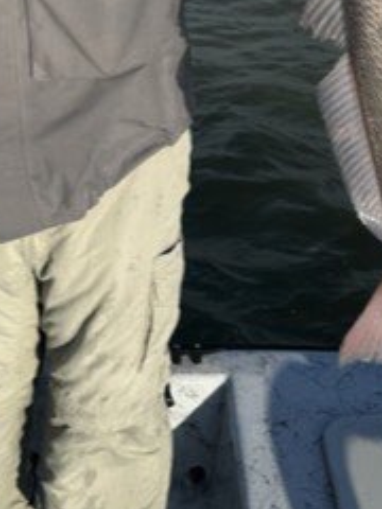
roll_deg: +1.3
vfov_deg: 28.1
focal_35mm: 64
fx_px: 942
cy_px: -19
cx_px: 170
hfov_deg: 22.9
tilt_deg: -19.7
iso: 80
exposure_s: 1/4184
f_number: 1.78
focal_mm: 6.86
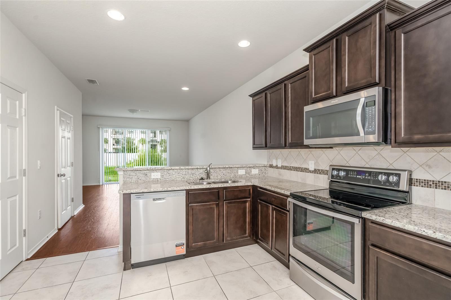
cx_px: 226
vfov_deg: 73.7
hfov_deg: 96.7
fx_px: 200
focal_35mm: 16
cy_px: 150
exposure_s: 1/60
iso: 400
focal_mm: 16
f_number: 6.7
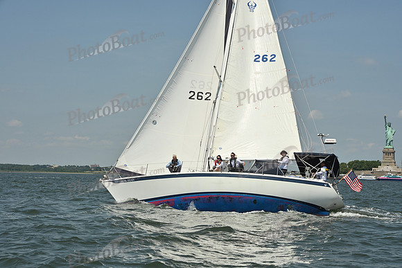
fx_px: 782
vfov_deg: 19.5
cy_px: 134
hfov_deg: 28.8
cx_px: 201
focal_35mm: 70
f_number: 13
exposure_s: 1/1250
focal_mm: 70
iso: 320
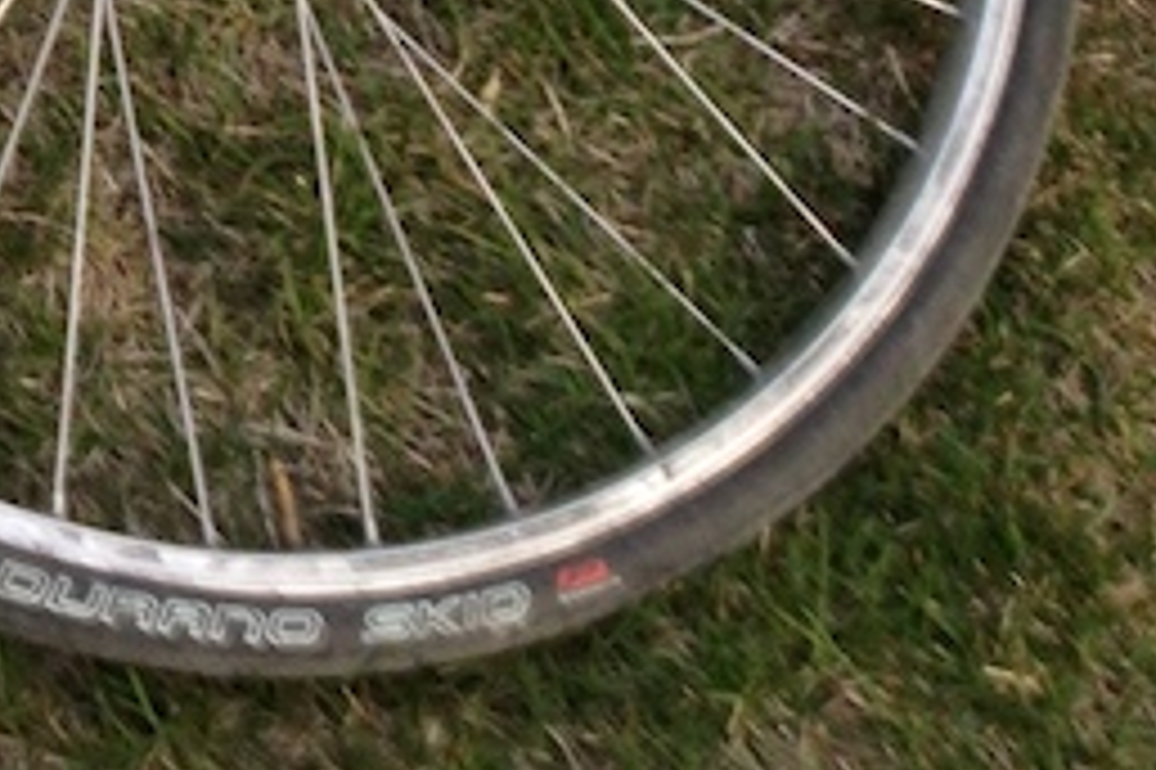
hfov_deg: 12.6
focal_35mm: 145
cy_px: -734
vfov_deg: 8.9
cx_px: -1102
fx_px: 4653
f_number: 2.4
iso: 64
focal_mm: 4.28
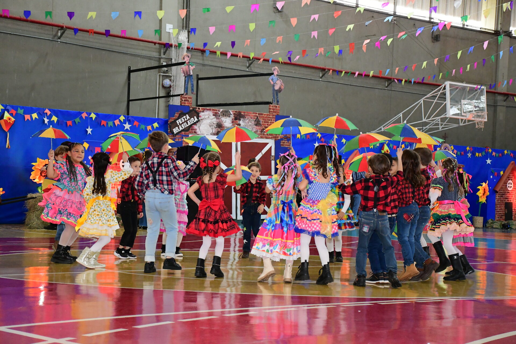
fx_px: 1032
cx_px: 258
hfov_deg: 28.1
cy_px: 172
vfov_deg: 18.9
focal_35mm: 72
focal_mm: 48
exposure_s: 1/320
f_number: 5
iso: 4000
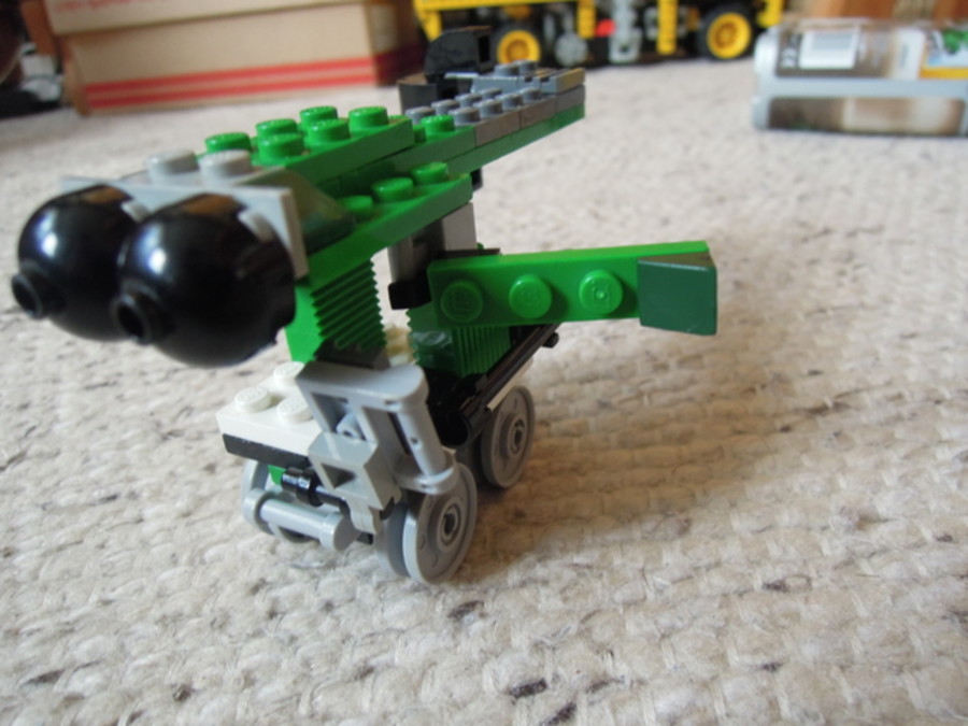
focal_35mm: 24
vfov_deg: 56.8
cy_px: 363
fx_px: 671
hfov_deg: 71.6
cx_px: 484
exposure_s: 1/30
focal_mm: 4.3
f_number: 2.8
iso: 360
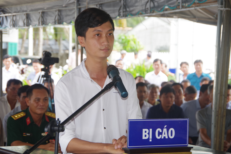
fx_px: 654
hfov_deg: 20.0
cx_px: 116
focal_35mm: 102
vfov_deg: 13.4
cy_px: 77
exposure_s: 1/90
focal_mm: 68
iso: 200
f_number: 4.5
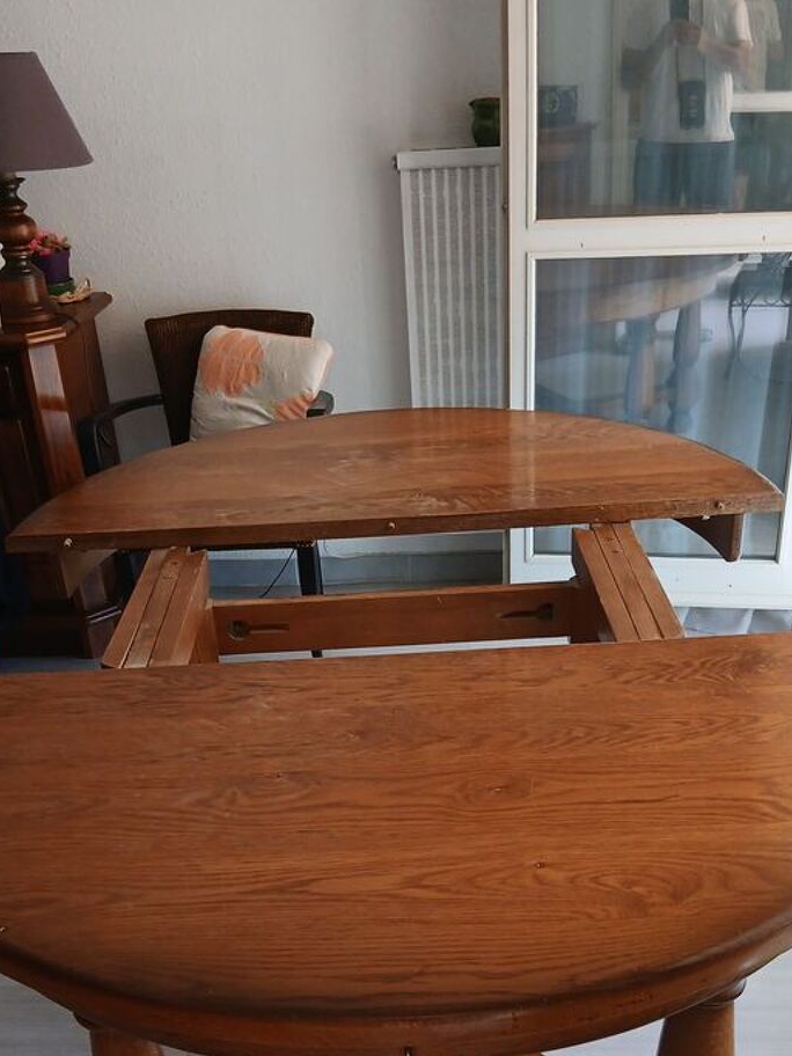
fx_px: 1159
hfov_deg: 37.7
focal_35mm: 38
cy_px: 688
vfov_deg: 48.3
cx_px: 387
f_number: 1.8
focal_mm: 3.98
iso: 160
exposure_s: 1/50
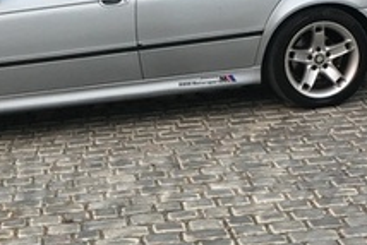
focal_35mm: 93
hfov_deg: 21.8
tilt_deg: -16.8
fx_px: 949
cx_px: 115
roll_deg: +4.1
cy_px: 179
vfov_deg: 14.7
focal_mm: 4.15
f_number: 2.2
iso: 100
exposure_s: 1/33
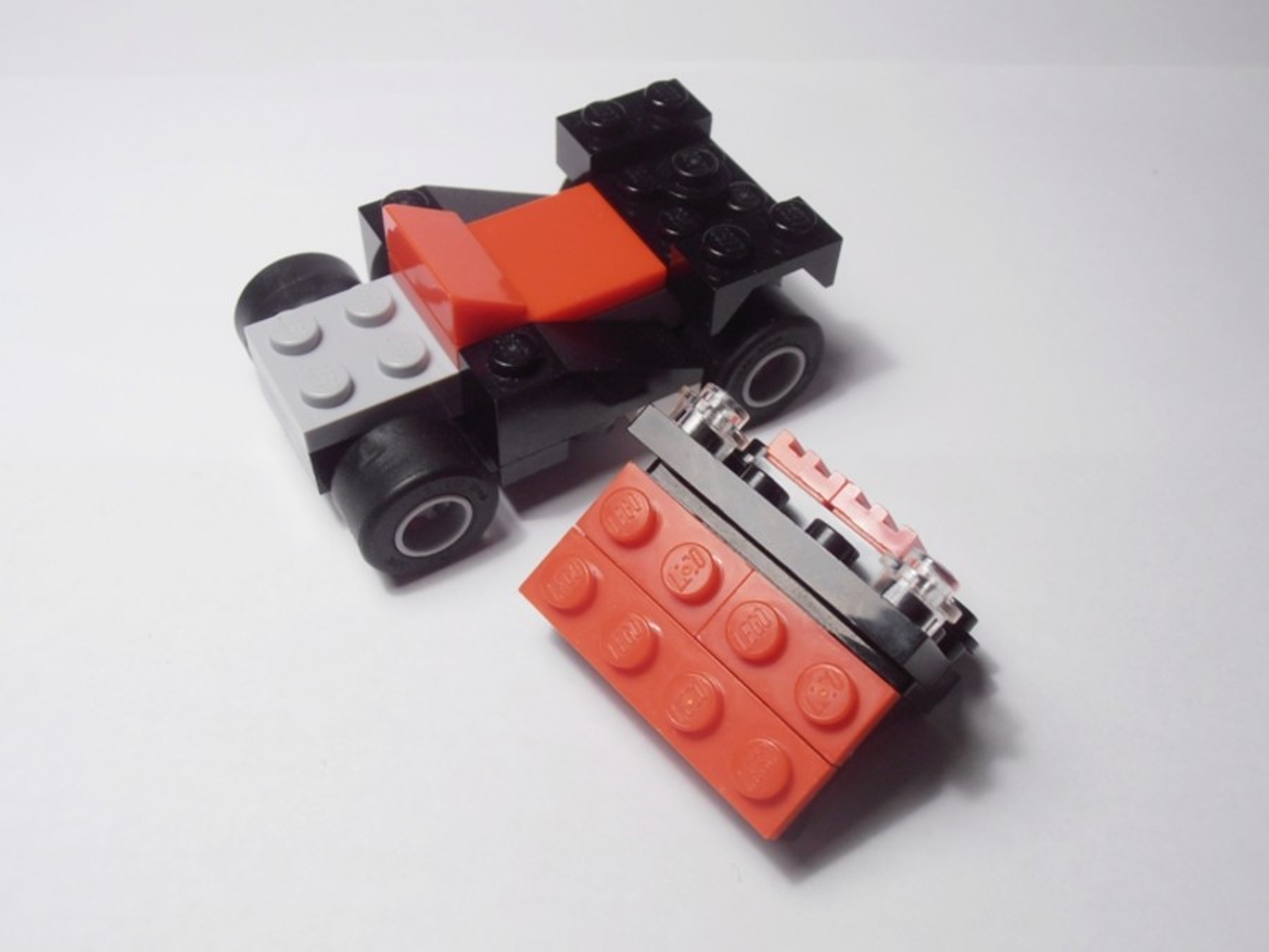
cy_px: 476
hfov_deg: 50.1
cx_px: 634
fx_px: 1356
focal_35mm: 37
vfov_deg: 38.7
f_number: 3.9
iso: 80
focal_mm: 6.61
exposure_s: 1/50
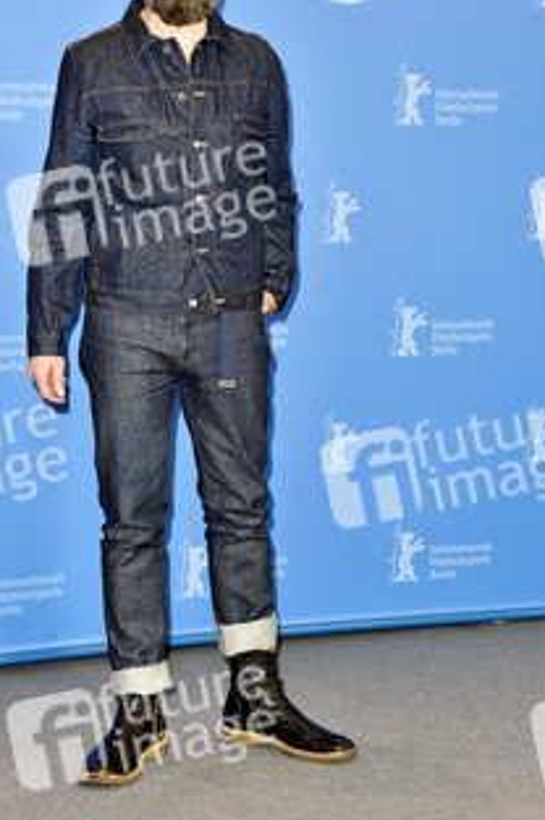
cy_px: 335
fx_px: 1980
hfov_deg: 15.7
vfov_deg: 23.4
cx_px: 217
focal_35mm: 87
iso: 640
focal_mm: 68
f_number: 5.6
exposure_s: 1/125
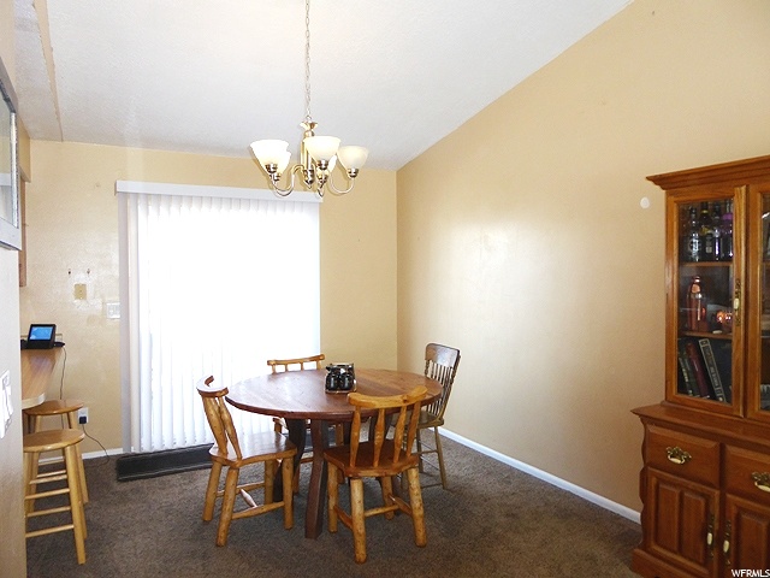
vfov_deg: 56.8
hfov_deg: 71.6
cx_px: 385
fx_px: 534
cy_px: 289
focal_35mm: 24
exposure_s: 1/60
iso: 160
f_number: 3.3
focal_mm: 4.3
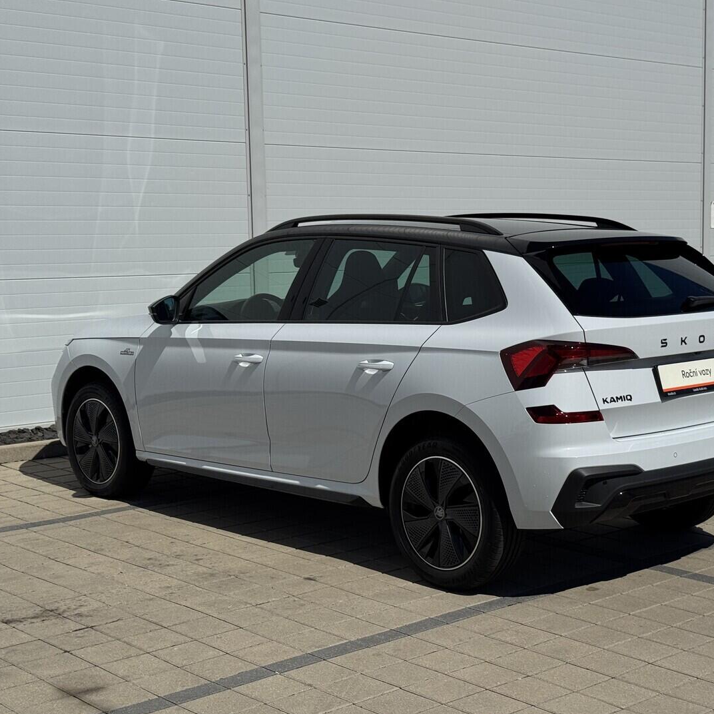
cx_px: 420
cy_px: 358
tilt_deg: -4.8
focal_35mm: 57
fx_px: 1330
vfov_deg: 30.0
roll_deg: +0.8
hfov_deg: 30.0
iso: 80
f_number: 1.78
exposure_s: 1/15385
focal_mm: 6.76
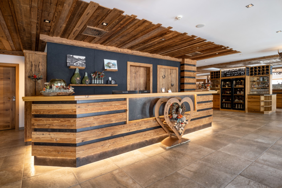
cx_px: 141
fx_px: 141
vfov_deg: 67.3
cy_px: 94
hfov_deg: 90.0
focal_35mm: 18
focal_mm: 18
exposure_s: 1/3.33
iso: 250
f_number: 6.8
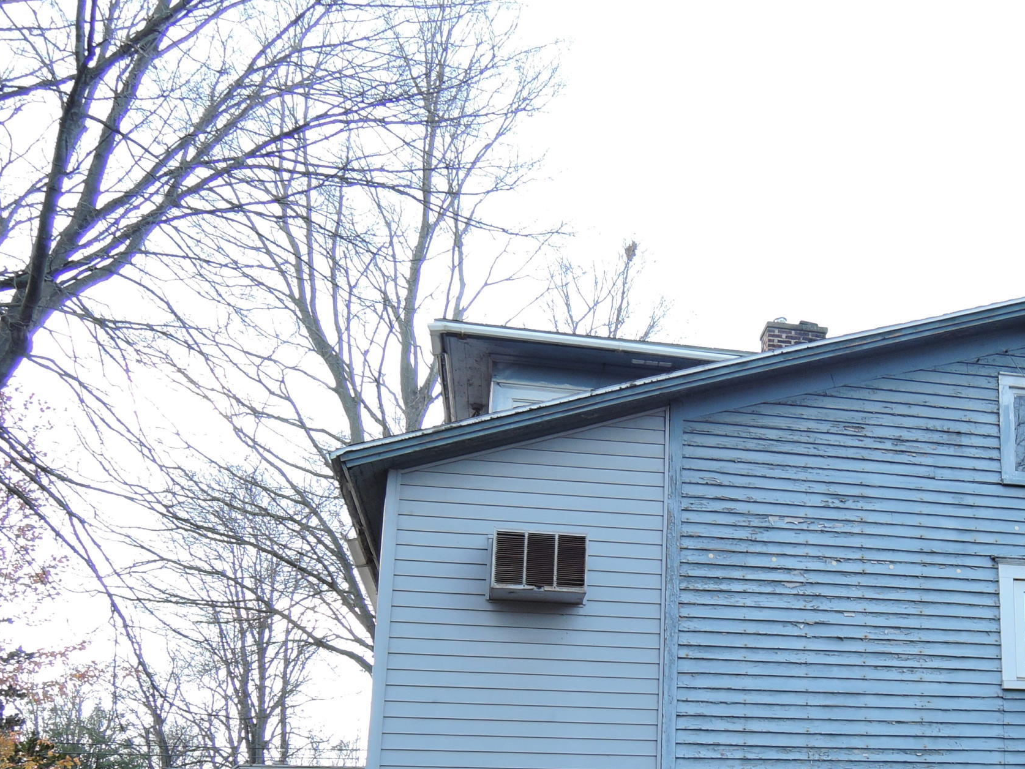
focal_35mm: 43
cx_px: 844
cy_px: 621
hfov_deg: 41.6
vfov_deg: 32.6
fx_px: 1273
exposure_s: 1/80
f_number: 2.8
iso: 80
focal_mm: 5.1
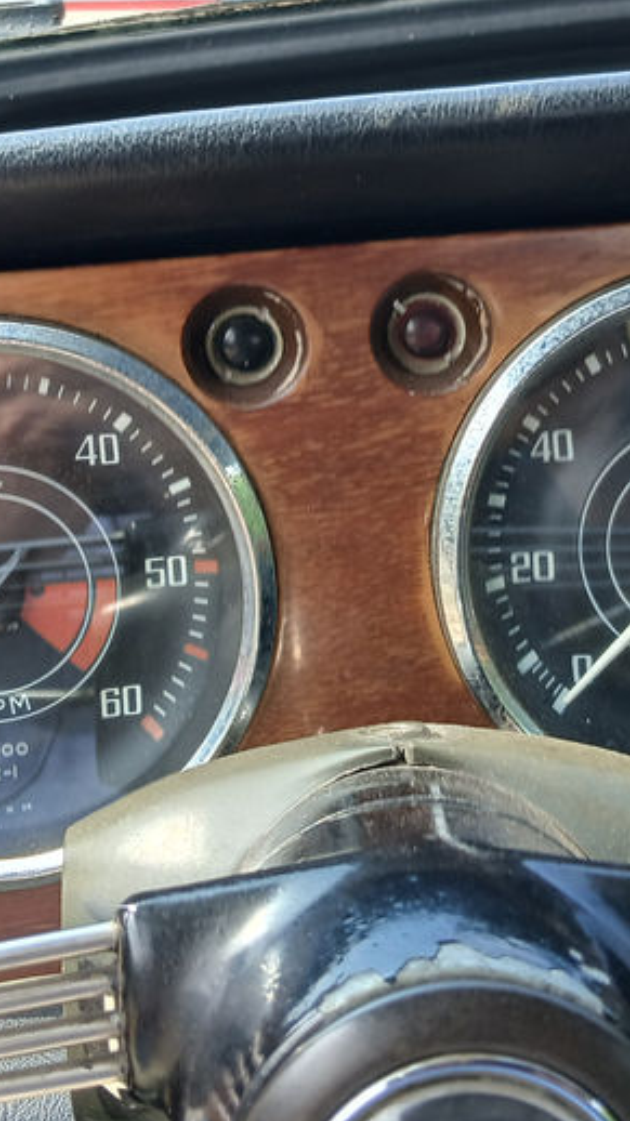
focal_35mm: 56
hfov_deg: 21.4
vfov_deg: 36.8
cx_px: 214
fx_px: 1665
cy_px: 361
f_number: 1.8
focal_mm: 3.98
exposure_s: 1/100
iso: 25
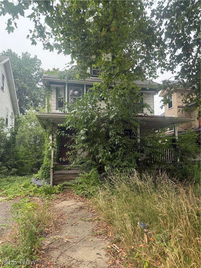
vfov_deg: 71.6
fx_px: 186
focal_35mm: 24
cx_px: 100
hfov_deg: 56.8
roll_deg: -0.2
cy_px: 134
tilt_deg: +7.5
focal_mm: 6.76
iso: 100
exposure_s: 1/1018
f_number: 1.78
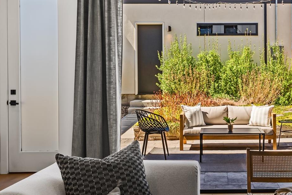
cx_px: 218
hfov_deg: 38.0
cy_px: 83
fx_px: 413
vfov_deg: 26.5
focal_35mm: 51
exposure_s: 1/20
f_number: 8
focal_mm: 29.5
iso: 200
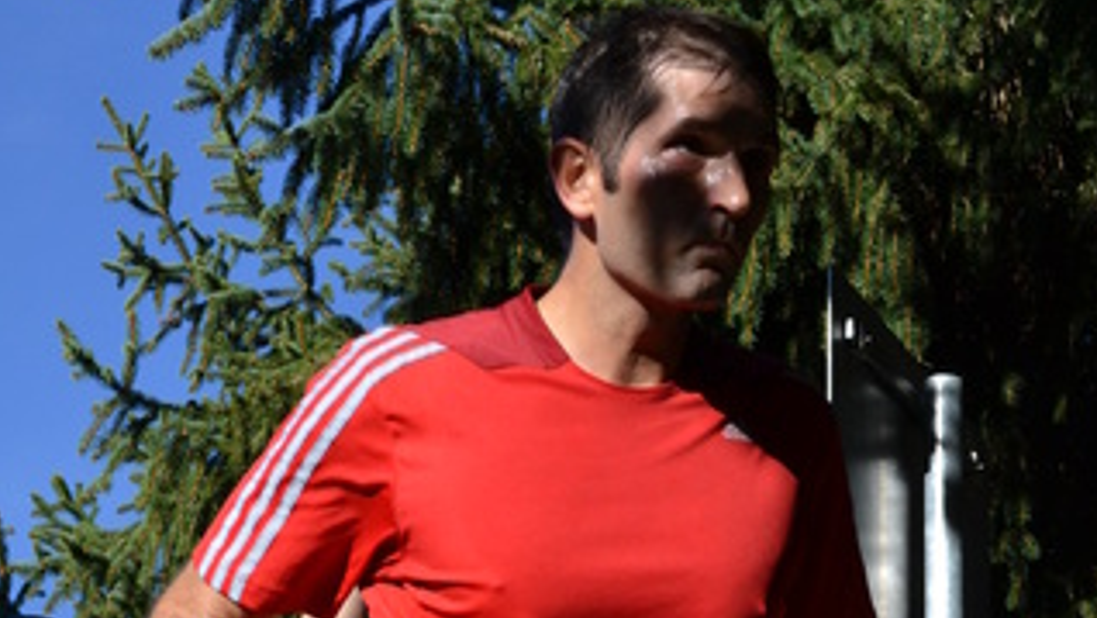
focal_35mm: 126
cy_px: 758
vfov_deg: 9.5
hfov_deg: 17.0
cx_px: 574
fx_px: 3666
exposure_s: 1/1600
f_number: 5.6
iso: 400
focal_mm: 34
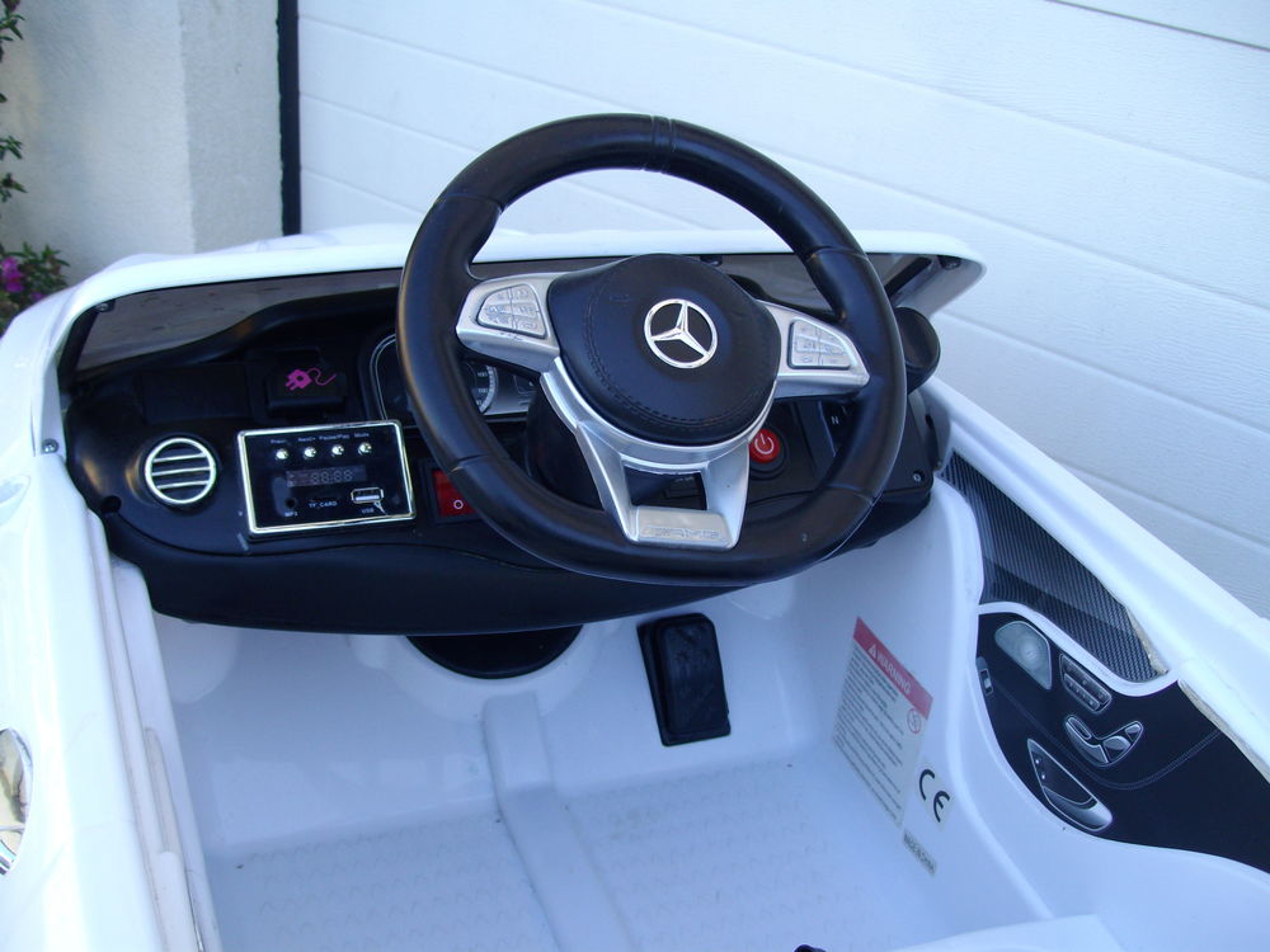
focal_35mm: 36
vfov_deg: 39.7
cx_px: 635
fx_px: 1321
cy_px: 476
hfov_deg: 51.4
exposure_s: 1/100
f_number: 2.7
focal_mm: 6
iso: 80
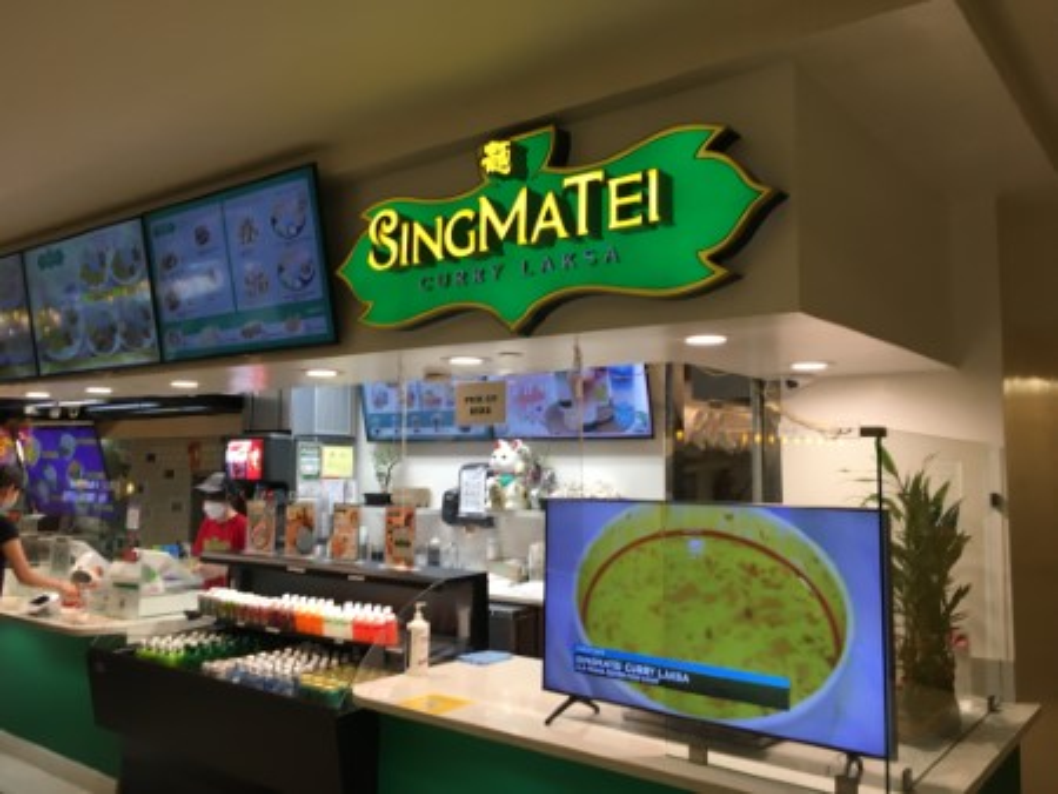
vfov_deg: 48.3
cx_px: 529
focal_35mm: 29
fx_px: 887
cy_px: 397
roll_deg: -1.0
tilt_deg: +4.7
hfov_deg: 61.6
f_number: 2.2
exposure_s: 1/30
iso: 50
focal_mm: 4.15
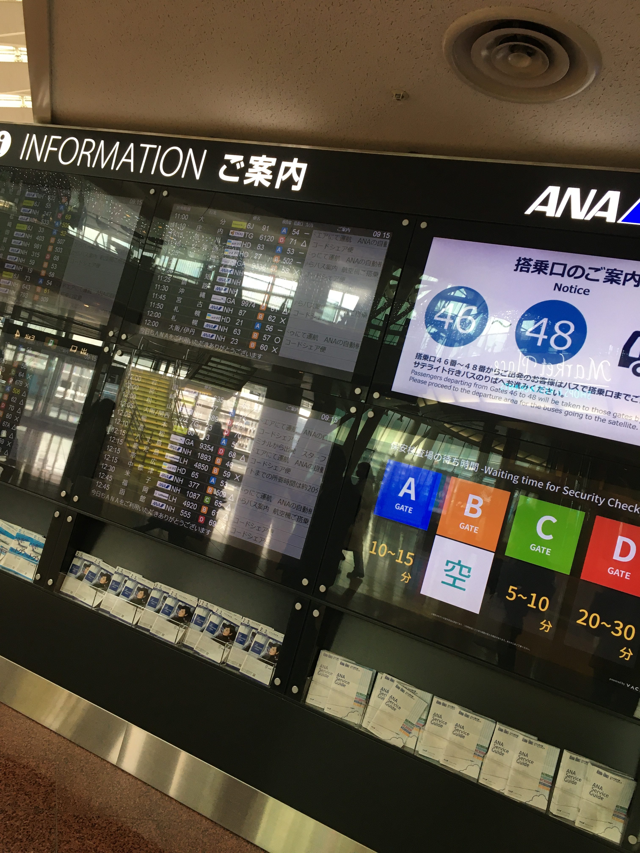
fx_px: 715
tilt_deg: +4.1
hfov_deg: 48.2
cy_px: 426
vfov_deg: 61.7
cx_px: 320
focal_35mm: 29
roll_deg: -15.7
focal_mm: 4.15
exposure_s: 1/30
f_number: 2.2
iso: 50
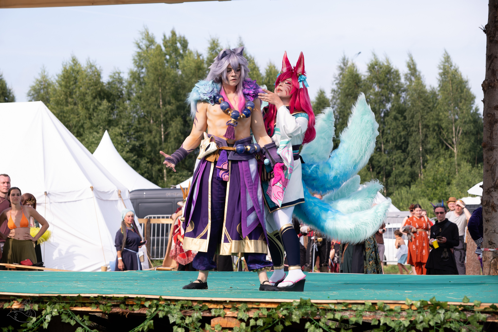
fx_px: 1010
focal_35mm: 73
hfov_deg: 27.7
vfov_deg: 18.7
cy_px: 166
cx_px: 249
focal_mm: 48.5
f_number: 4
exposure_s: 1/1000
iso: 250
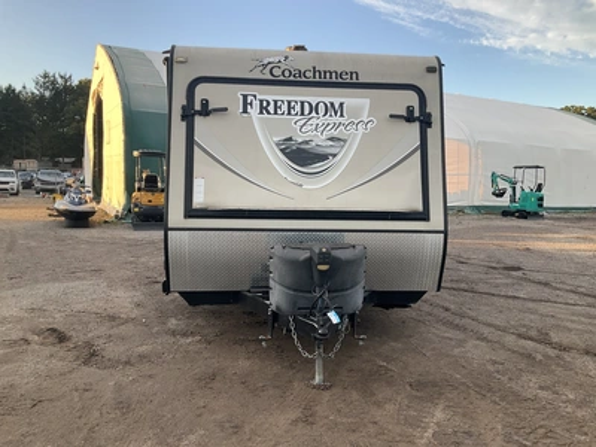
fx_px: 499
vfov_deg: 48.2
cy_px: 224
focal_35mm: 29
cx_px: 298
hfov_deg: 61.7
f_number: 1.8
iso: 16
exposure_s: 1/132
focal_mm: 3
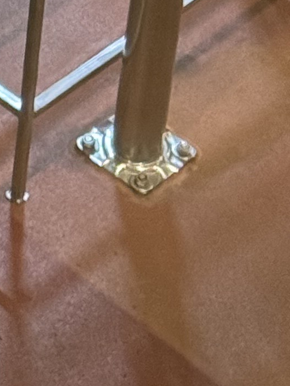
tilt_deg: -30.6
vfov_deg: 6.7
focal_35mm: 274
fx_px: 3059
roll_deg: -0.7
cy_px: -654
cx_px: -380
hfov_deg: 5.3
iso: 250
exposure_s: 1/40
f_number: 1.78
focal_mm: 6.76
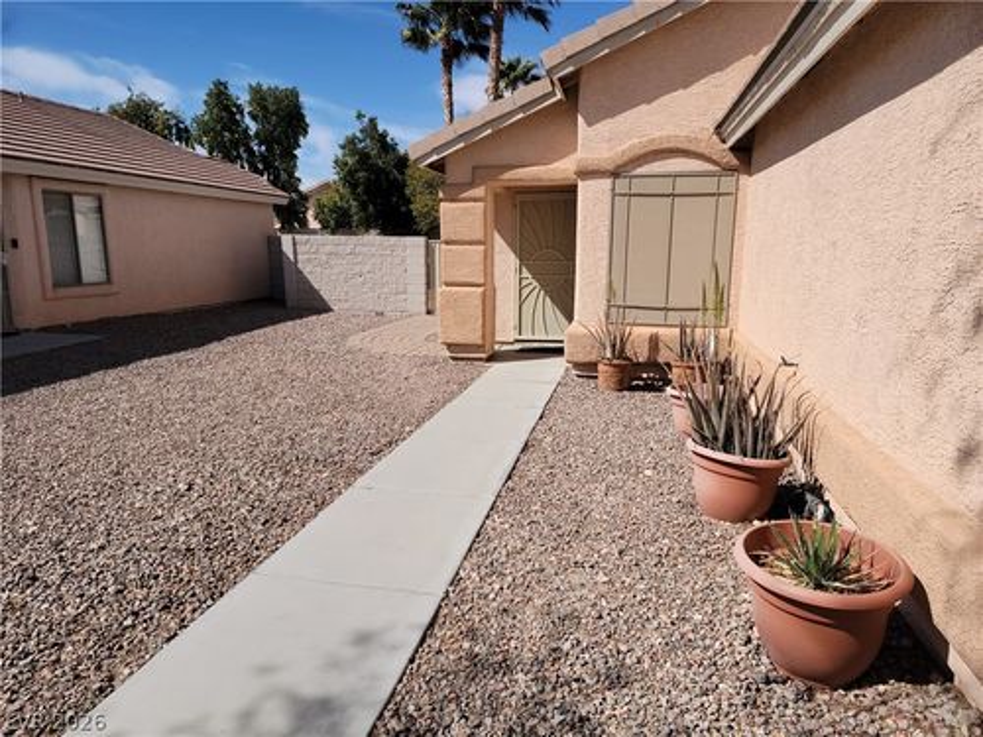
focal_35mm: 24
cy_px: 368
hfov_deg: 71.6
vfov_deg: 56.8
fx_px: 682
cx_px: 492
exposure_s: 1/1737
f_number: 1.8
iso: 16
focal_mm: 6.7
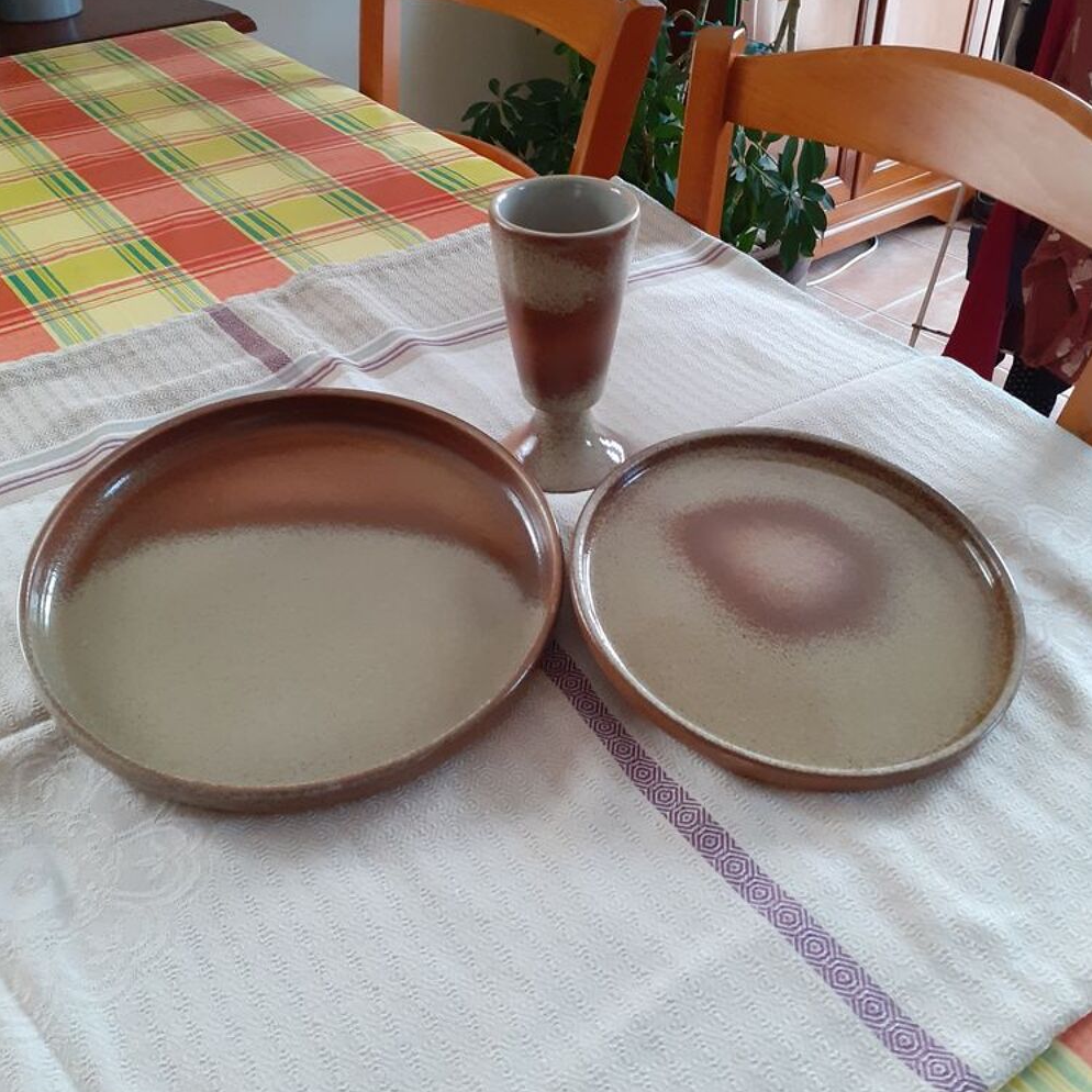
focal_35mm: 32
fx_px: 1142
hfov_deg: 51.1
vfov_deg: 51.1
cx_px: 547
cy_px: 516
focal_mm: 3.6
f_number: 1.9
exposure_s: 1/25
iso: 200
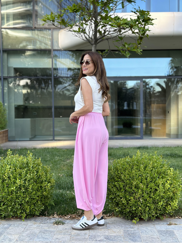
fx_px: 336
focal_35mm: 48
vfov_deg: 39.7
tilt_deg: -1.0
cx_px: 91
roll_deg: +0.1
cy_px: 122
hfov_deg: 30.3
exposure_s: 1/358
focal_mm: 6.86
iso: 80
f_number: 1.78
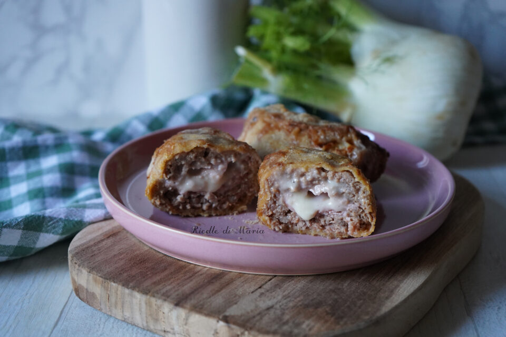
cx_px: 253
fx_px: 857
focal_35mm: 61
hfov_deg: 32.9
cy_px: 168
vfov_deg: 22.3
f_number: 5.6
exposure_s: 1/160
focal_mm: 61
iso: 4000
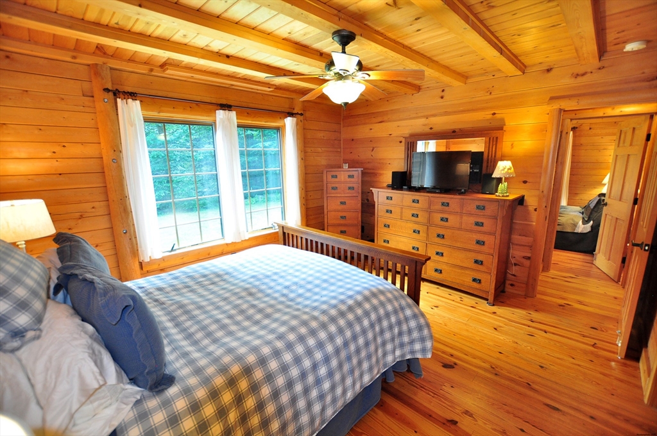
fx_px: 273
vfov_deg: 77.2
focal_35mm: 15
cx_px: 328
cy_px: 218
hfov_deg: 100.5
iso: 800
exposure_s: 1/40
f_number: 3.5
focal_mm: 10
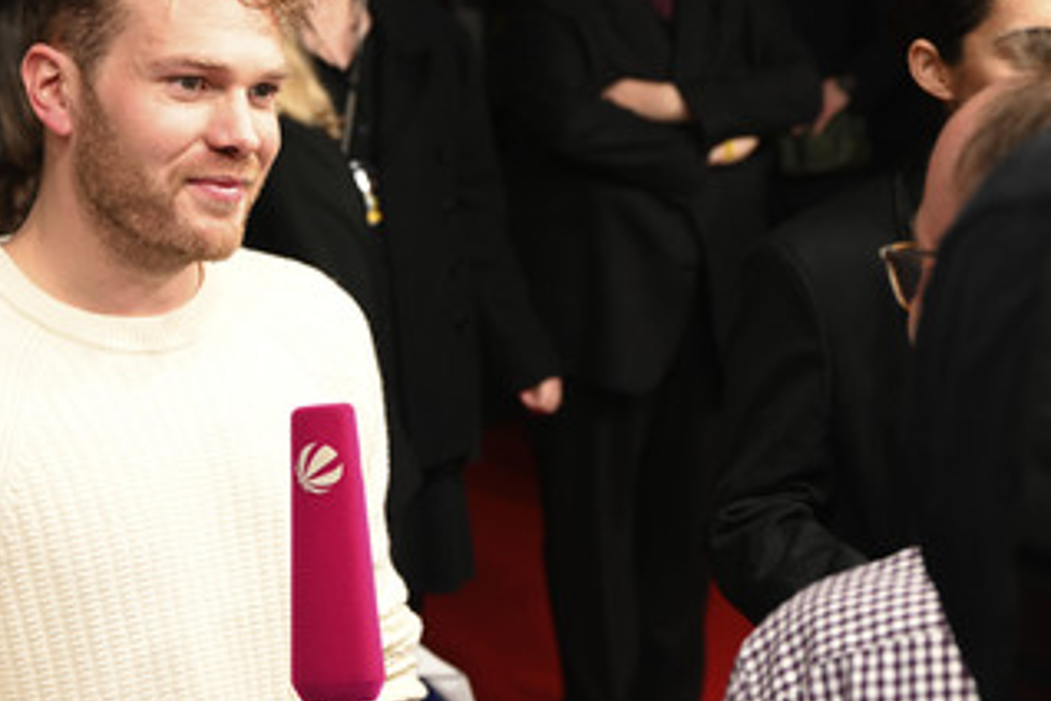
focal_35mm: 112
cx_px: 369
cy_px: 317
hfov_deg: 18.2
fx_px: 3270
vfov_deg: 12.2
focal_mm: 79
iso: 800
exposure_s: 1/160
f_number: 6.3
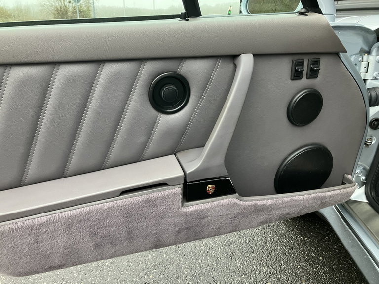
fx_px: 307
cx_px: 190
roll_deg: +0.2
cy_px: 142
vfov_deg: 49.7
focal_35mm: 28
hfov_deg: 63.4
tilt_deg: -20.4
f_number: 1.8
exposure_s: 1/60
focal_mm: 3.99
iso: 200
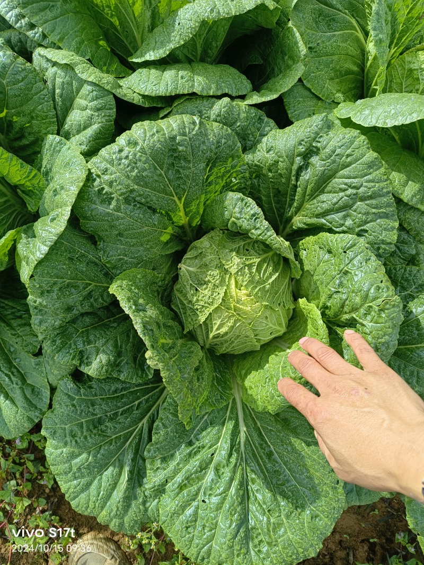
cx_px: 212
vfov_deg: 73.9
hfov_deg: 58.9
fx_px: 376
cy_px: 282
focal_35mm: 23
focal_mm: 5.5
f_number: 1.88
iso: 50
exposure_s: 1/1383
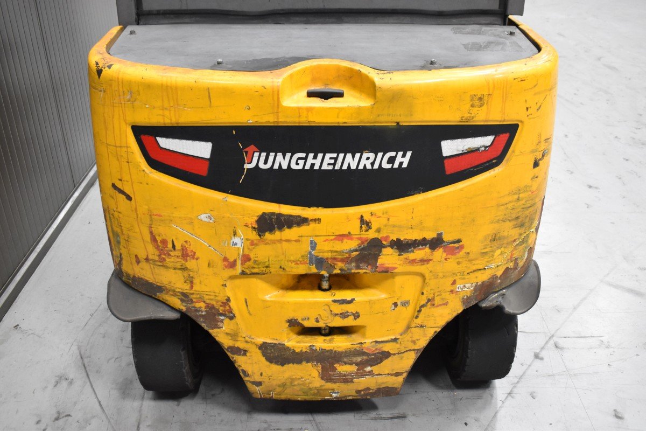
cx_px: 323
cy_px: 216
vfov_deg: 38.4
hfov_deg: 55.1
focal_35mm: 34
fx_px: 619
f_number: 4.5
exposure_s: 1/40
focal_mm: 23
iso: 1600
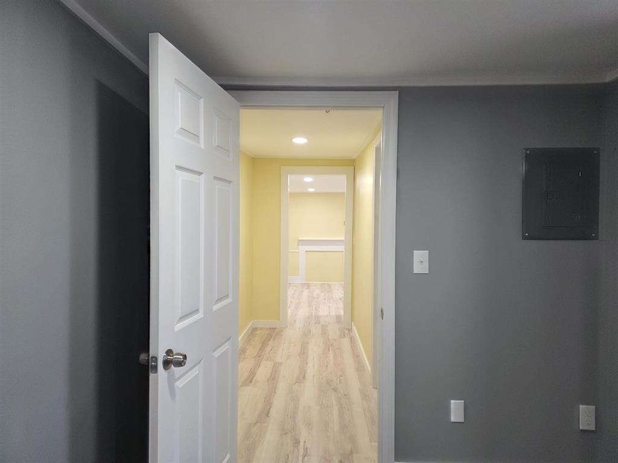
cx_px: 309
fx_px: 411
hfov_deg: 73.9
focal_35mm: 23
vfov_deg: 58.9
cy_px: 232
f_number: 1.7
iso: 320
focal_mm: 6.3
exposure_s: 1/120
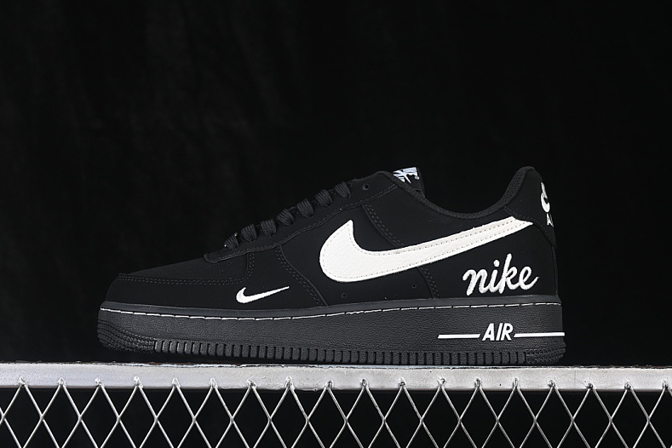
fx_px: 1419
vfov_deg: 17.9
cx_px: 337
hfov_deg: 26.7
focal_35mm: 76
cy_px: 224
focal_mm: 50
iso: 160
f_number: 6.3
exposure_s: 1/60
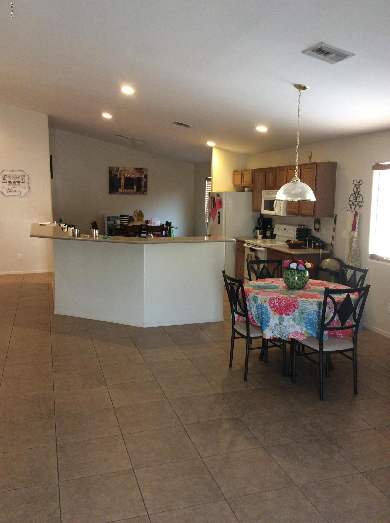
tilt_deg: -8.2
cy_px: 262
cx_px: 195
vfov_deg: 56.9
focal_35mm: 32
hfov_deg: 44.0
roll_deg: -1.3
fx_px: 482
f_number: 2.4
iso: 160
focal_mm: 3.3
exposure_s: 1/24
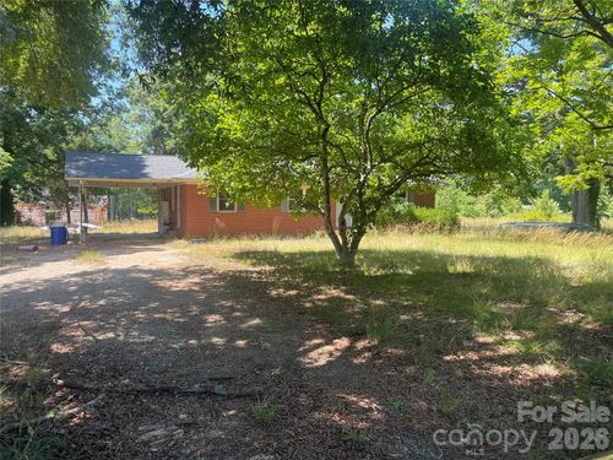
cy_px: 230
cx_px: 306
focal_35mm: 25
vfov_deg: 54.9
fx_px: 443
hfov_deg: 69.4
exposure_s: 1/427
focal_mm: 5.1
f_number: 1.6
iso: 32
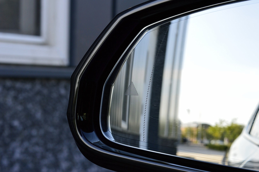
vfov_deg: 16.5
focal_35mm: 82
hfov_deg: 24.6
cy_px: 86
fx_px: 593
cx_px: 130
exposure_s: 1/200
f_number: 10
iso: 400
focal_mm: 55
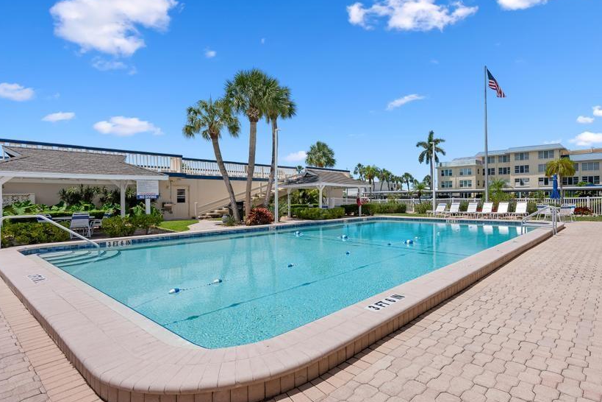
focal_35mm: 20
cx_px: 346
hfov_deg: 83.4
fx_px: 334
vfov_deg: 61.9
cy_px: 196
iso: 125
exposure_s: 1/200
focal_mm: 16
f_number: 14
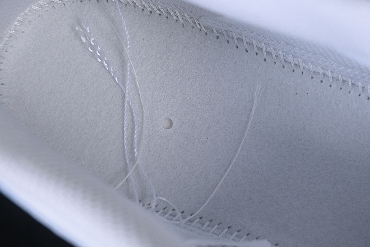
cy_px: 124
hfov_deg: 27.0
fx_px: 771
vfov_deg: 18.2
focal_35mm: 75
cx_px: 185
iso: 160
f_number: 7.1
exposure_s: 1/80
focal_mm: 50
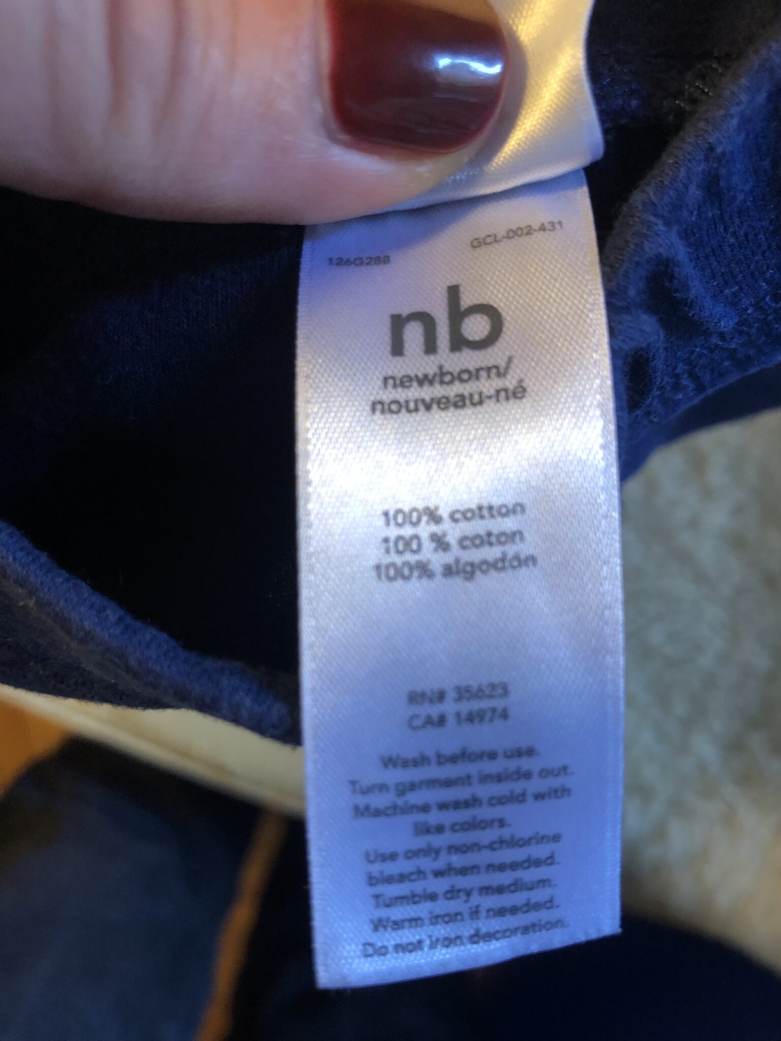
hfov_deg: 49.7
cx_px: 390
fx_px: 842
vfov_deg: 63.4
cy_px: 520
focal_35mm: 28
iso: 40
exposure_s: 1/17
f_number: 1.8
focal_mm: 3.99
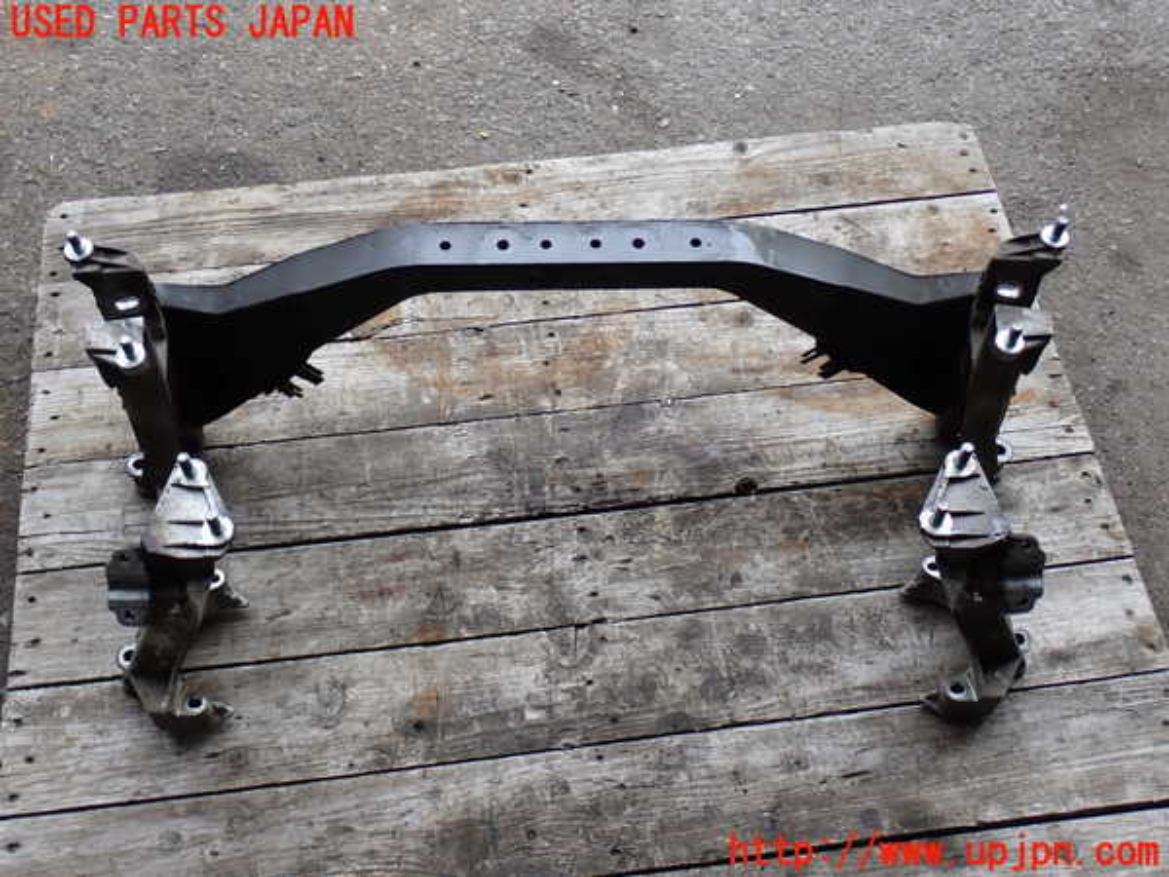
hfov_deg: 45.8
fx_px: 1385
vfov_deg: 35.1
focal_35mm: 41
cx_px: 584
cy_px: 438
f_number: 4
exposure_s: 1/125
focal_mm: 7.31
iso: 100
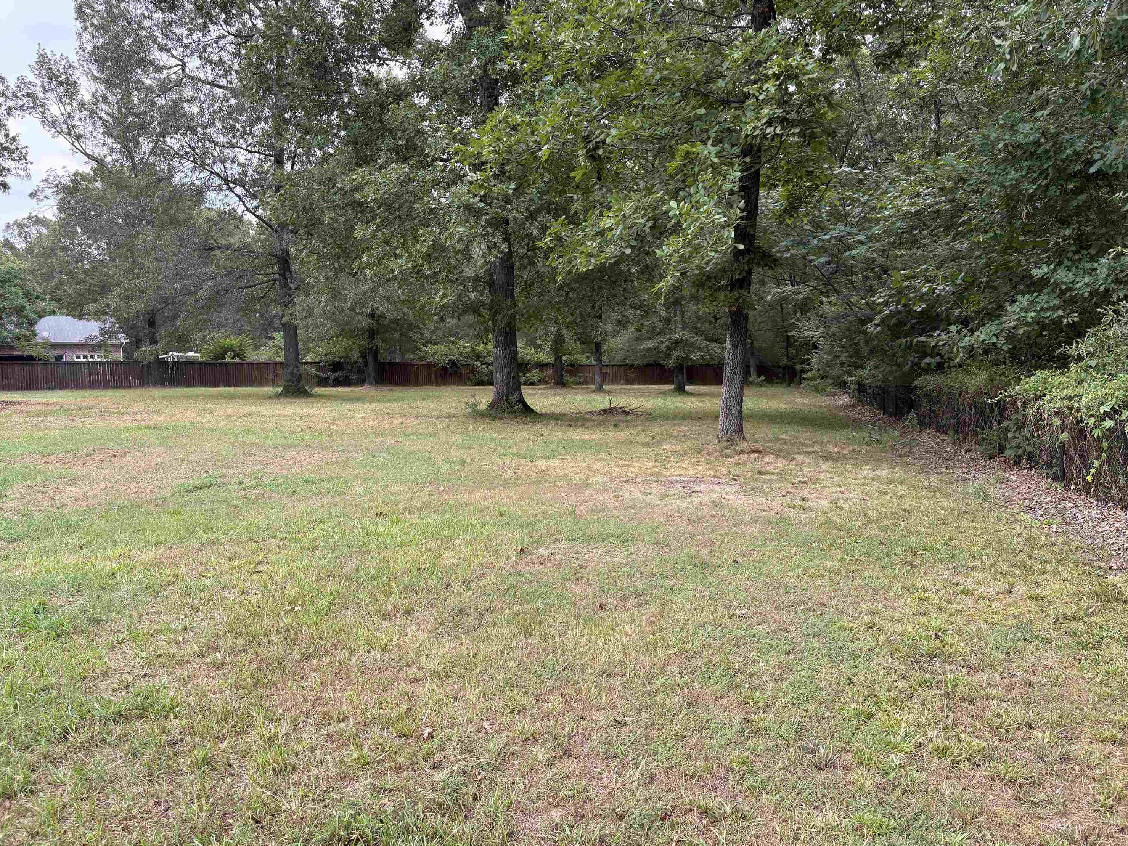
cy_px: 416
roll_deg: +2.9
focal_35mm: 27
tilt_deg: -4.1
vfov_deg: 51.4
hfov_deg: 65.3
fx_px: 880
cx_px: 564
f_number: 1.6
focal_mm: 5.96
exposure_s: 1/284
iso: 64
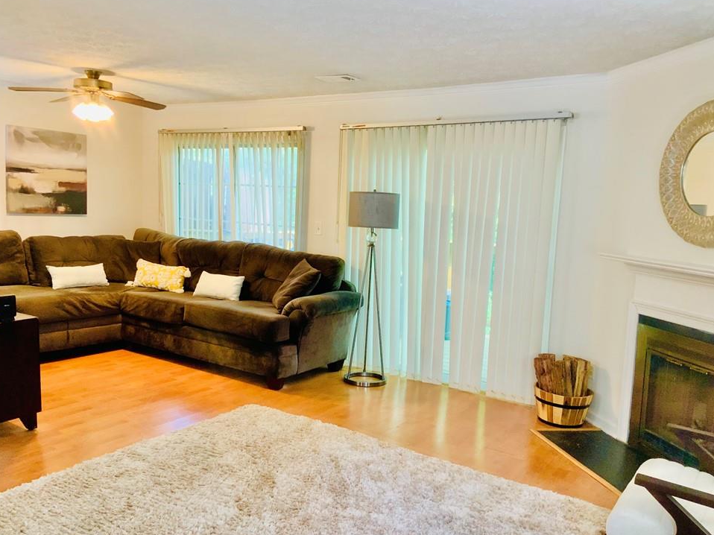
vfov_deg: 45.4
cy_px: 275
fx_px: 639
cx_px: 350
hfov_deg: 58.4
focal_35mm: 31
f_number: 1.8
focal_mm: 3
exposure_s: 1/60
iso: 100
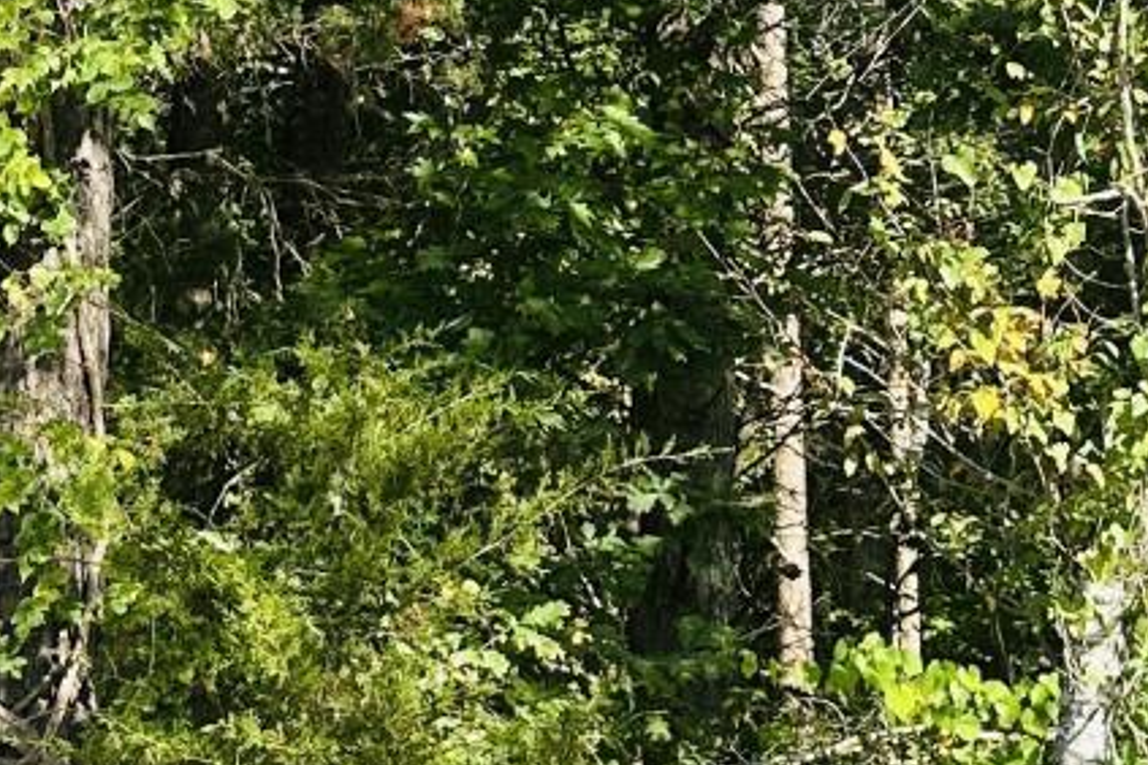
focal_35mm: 118
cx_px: 901
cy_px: 239
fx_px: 3763
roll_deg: -1.6
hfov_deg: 17.2
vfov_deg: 11.6
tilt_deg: +13.1
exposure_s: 1/1144
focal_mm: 6.86
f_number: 1.78
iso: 80
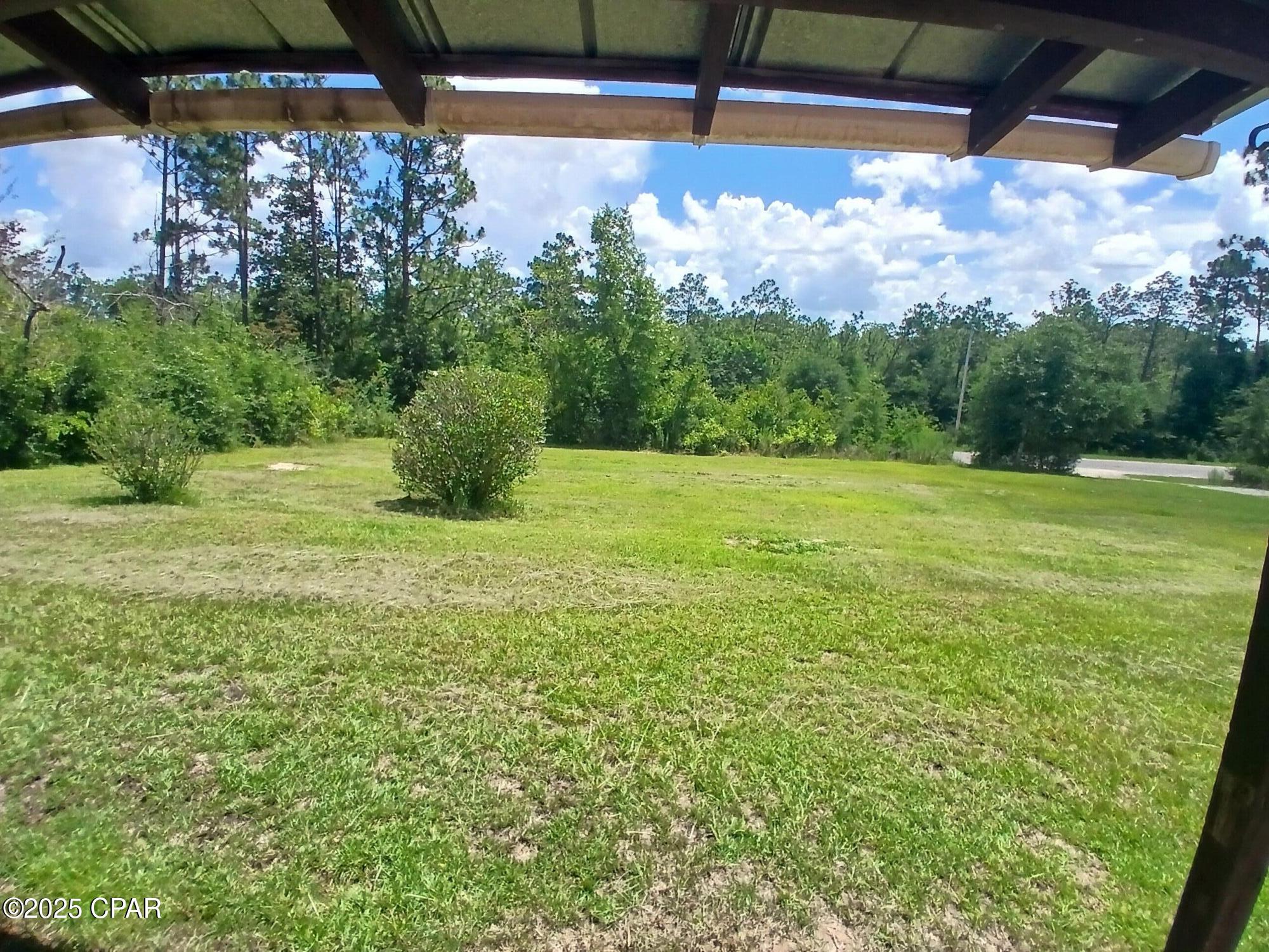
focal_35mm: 17
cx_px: 634
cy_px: 476
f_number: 2.2
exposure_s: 1/1362
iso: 50
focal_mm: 1.4
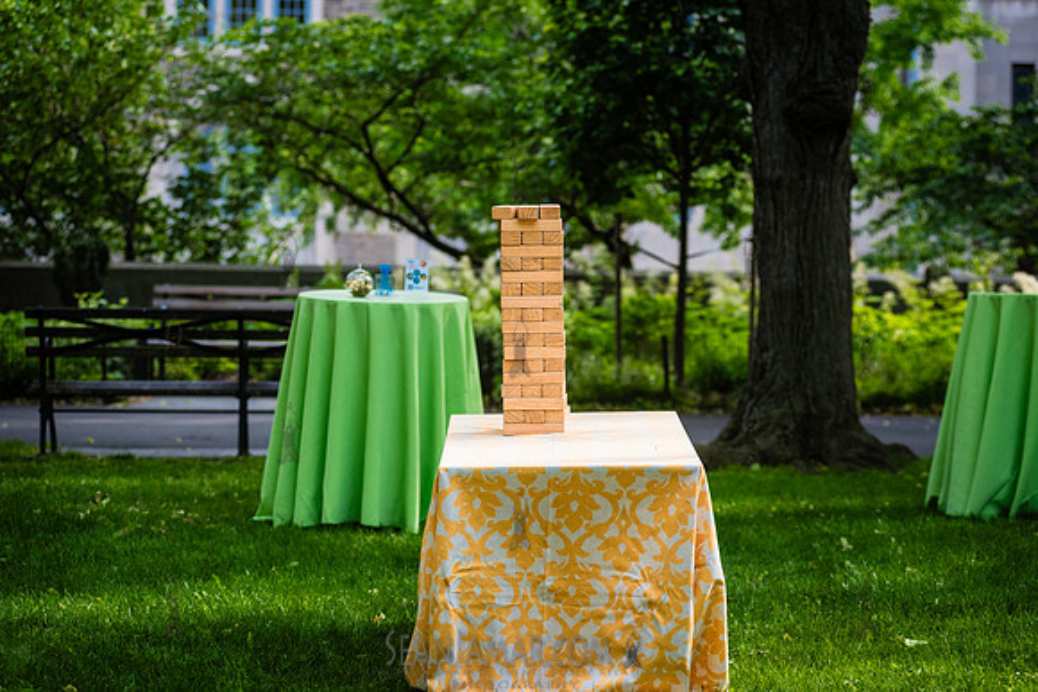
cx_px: 519
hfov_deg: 16.7
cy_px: 346
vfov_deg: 11.2
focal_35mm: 123
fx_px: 3541
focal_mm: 120
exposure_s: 1/1250
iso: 1000
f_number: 4
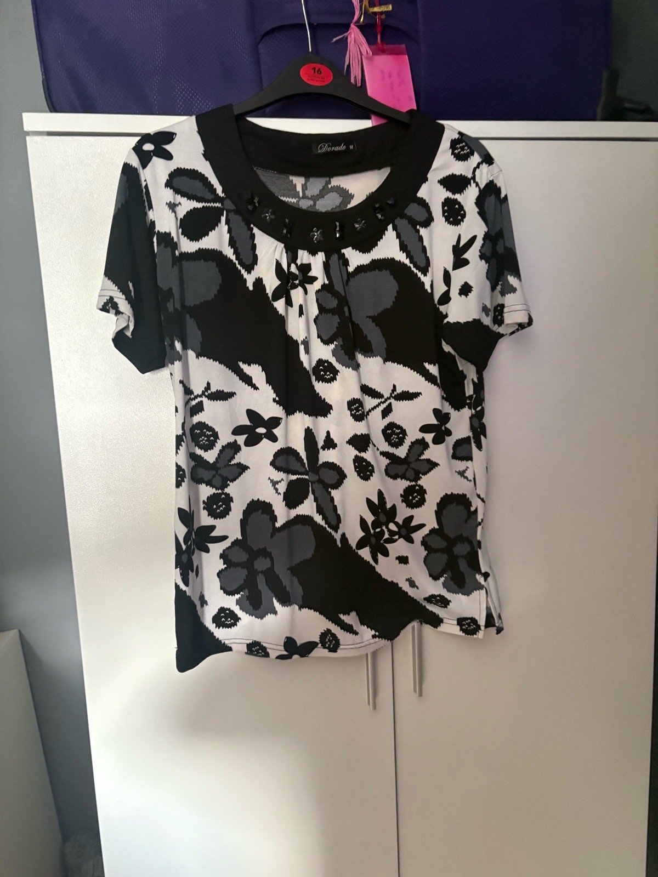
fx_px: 659
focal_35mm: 26
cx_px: 329
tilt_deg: -6.0
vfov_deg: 67.3
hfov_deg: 53.1
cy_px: 438
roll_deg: +3.4
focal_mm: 5.96
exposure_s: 1/50
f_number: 1.6
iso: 500
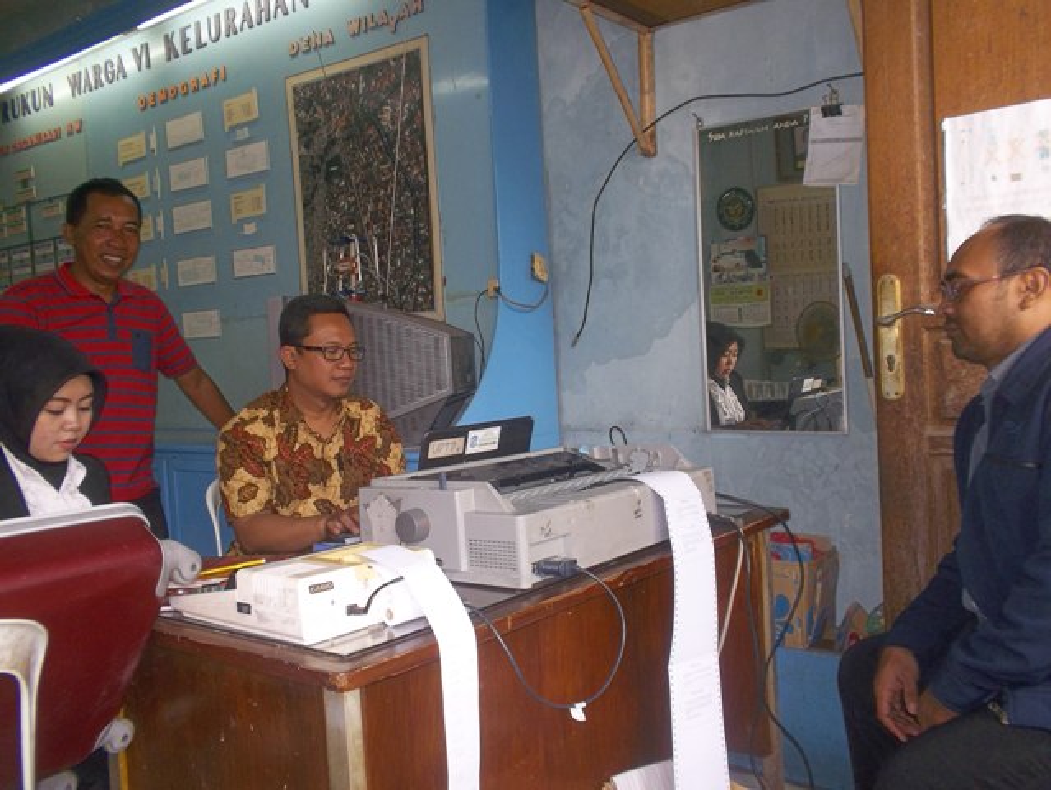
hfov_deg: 61.6
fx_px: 881
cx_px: 526
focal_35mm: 29
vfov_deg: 48.3
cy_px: 395
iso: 80
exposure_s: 1/30
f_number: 3.3
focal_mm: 4.1
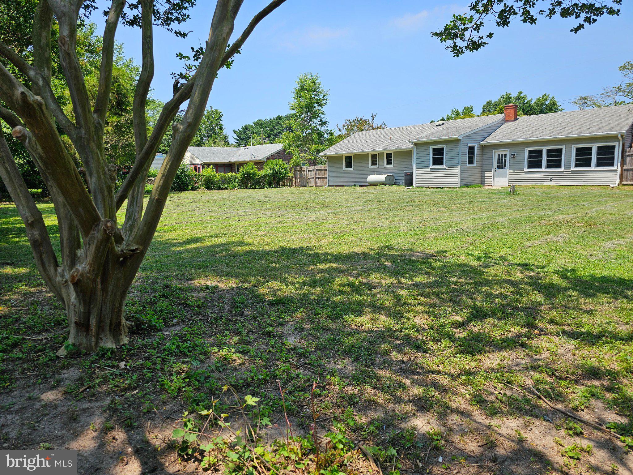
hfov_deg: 73.9
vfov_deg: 58.9
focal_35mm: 23
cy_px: 238
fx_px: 421
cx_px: 316
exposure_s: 1/531
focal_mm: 6.3
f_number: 1.7
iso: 10
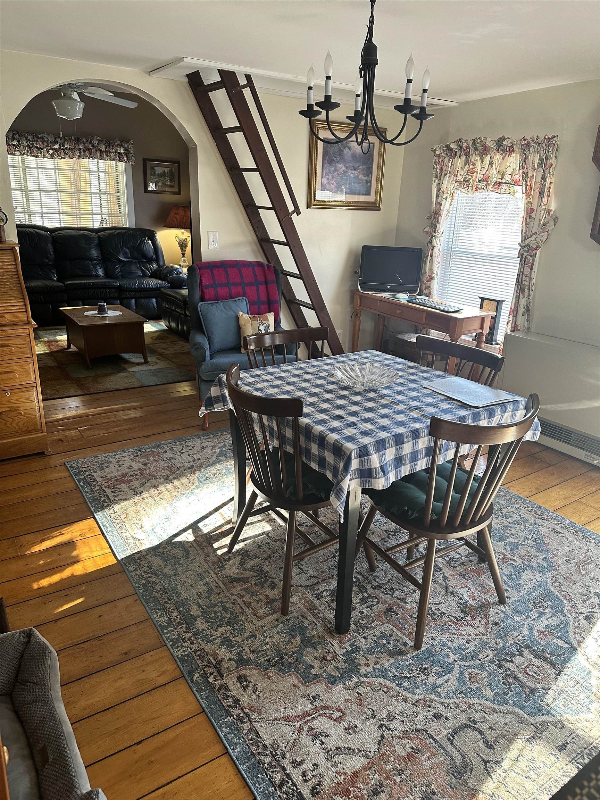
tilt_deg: -18.5
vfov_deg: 71.6
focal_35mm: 24
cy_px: 400
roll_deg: -2.8
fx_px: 555
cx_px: 300
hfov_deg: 56.8
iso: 250
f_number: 1.78
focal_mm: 6.86
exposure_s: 1/91
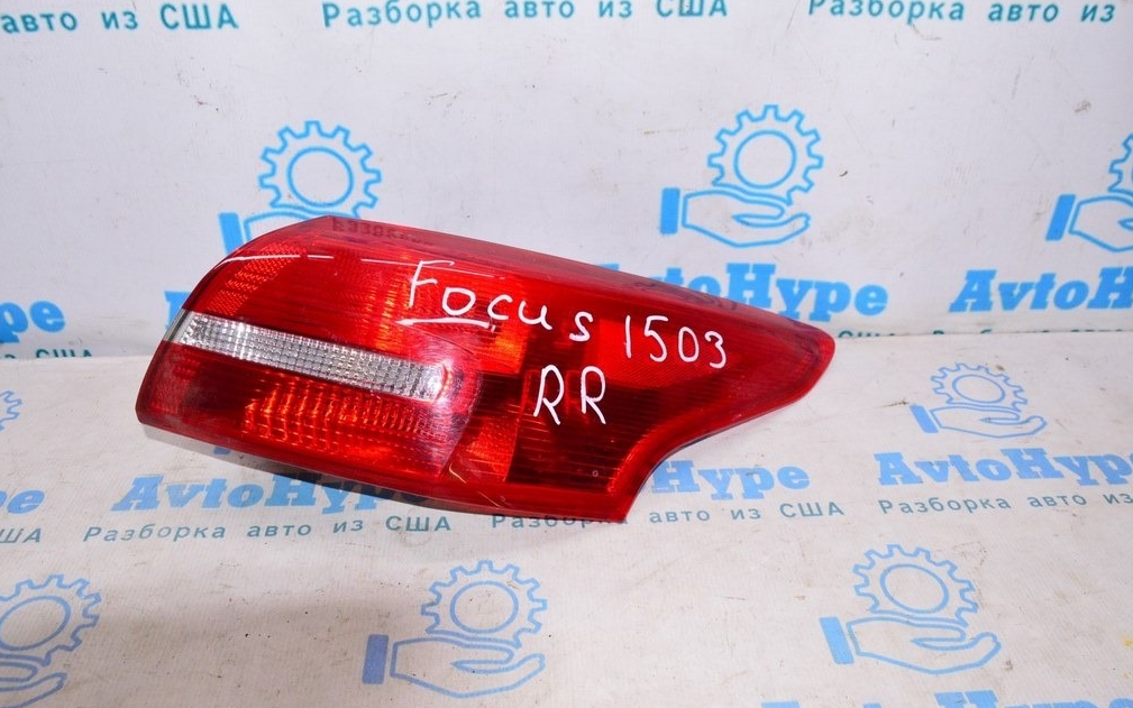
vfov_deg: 40.6
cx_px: 568
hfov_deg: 61.2
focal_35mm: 31
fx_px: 957
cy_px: 350
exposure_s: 1/200
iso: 1600
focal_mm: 20
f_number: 8
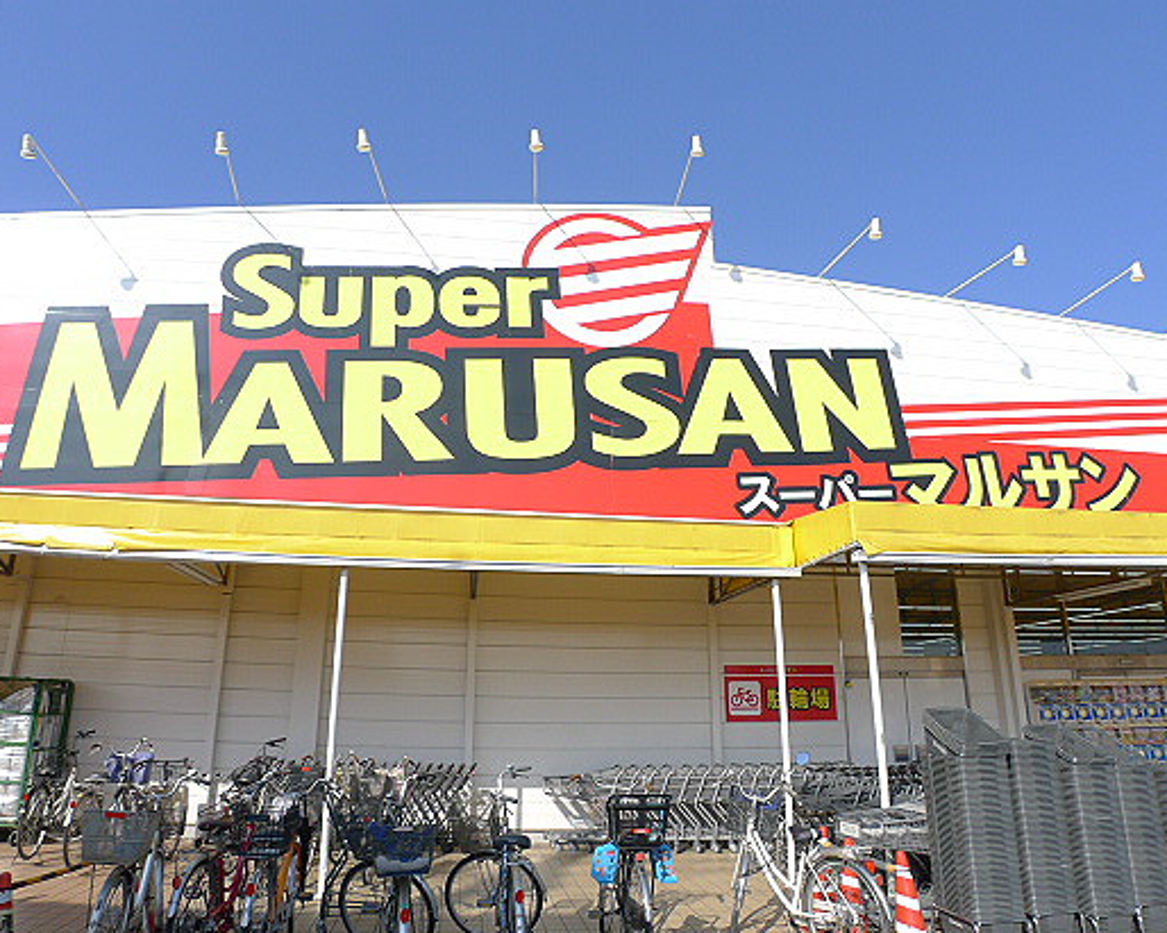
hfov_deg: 77.6
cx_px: 565
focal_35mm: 21
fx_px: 725
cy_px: 474
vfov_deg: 65.5
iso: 80
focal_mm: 3.9
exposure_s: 1/640
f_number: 4
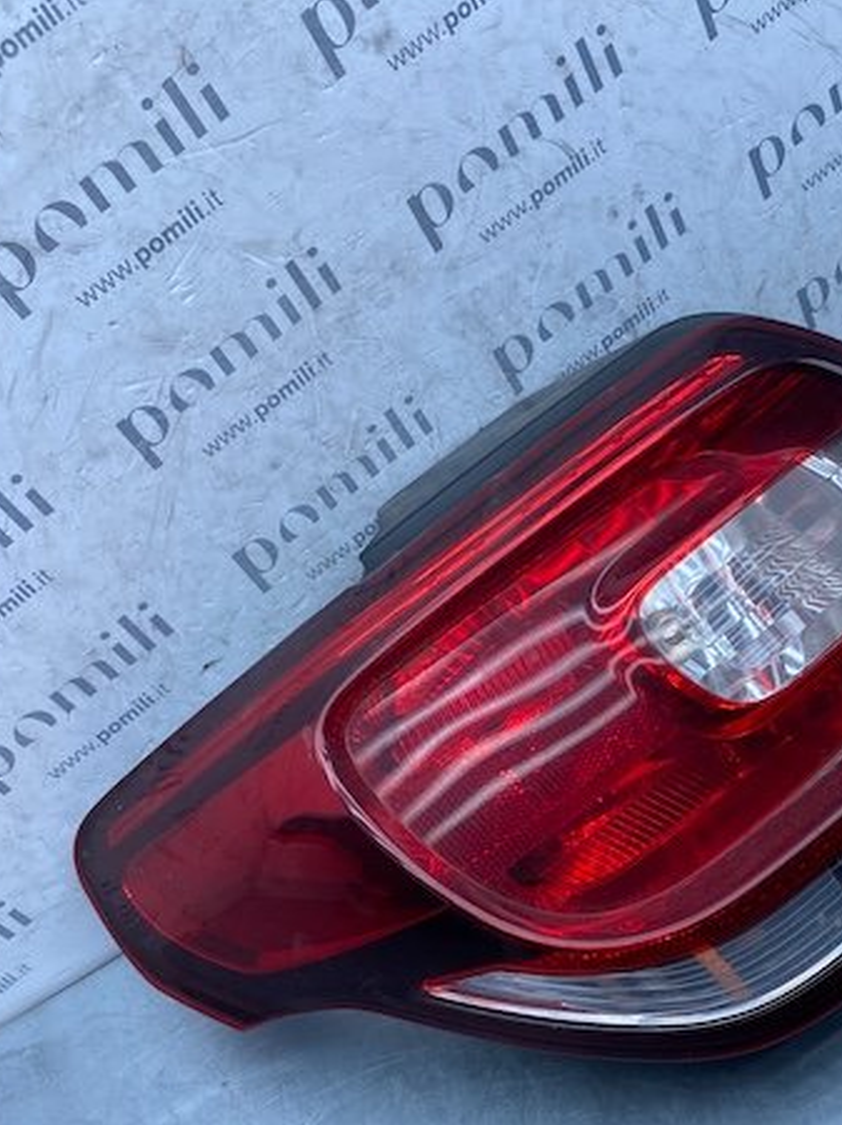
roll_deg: +21.8
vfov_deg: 49.5
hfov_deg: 38.2
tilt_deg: -42.4
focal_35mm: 37
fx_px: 1201
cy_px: 730
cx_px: 562
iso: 32
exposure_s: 1/715
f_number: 1.8
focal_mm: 4.25
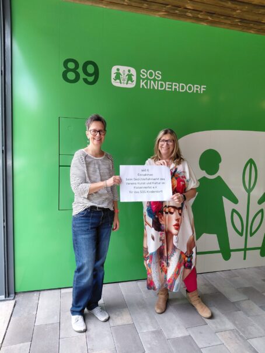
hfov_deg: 54.8
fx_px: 255
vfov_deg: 69.4
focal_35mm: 25
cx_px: 132
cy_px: 176
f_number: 1.8
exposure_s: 1/100
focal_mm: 4.69
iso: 50
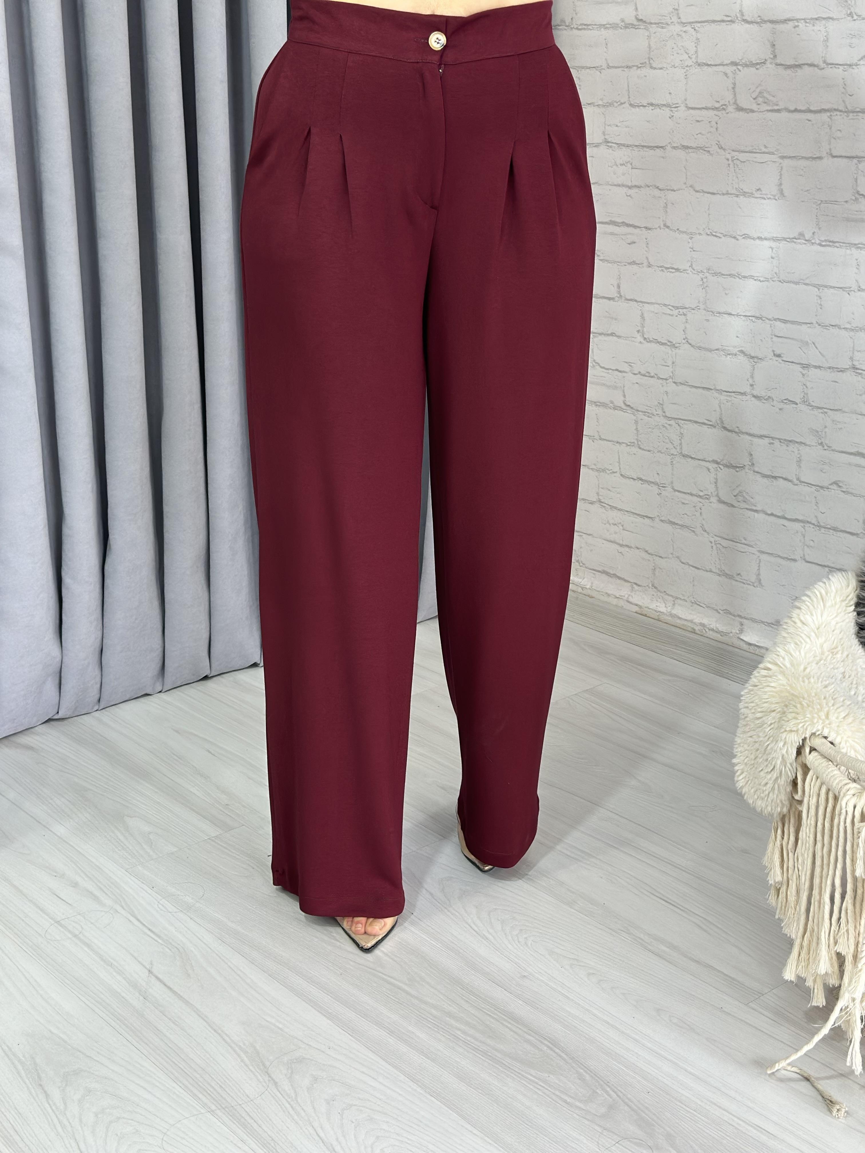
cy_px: 576
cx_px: 432
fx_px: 1599
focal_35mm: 48
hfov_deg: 30.3
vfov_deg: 39.7
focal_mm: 6.86
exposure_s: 1/100
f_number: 1.78
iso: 100
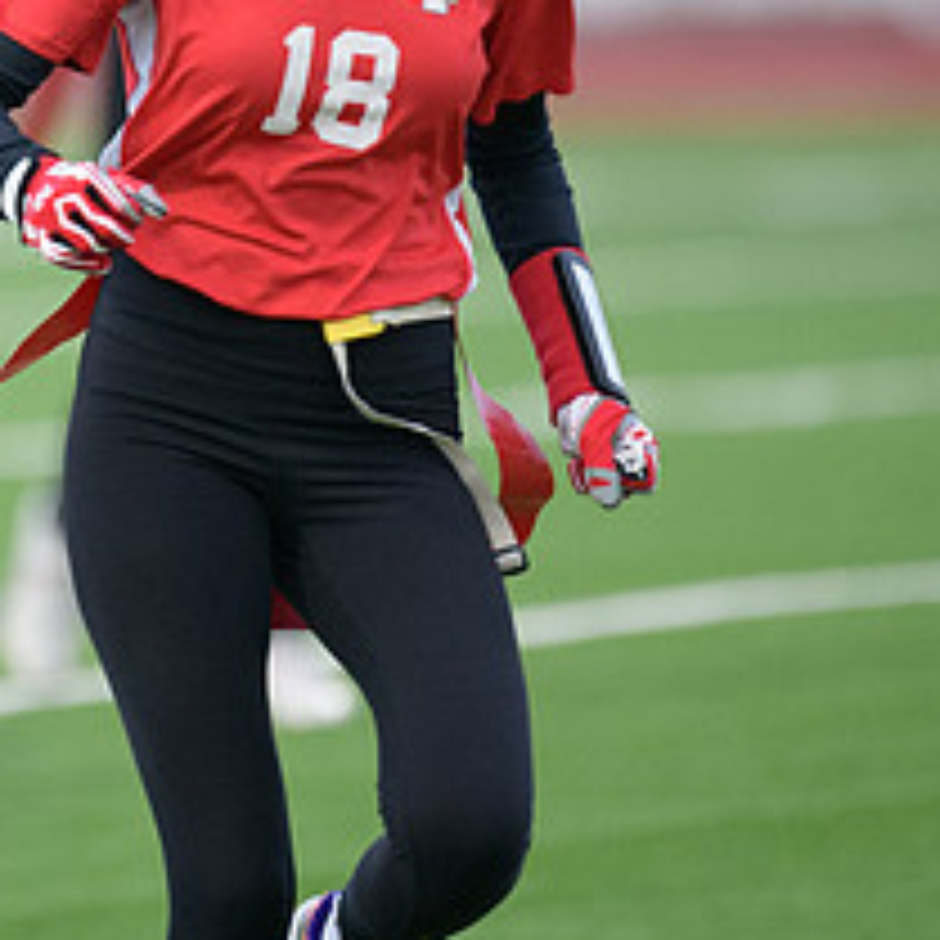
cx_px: 63
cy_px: 178
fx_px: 21782
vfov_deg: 2.5
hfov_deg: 2.5
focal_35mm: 709
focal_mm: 300
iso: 3600
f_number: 2.8
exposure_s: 1/2500
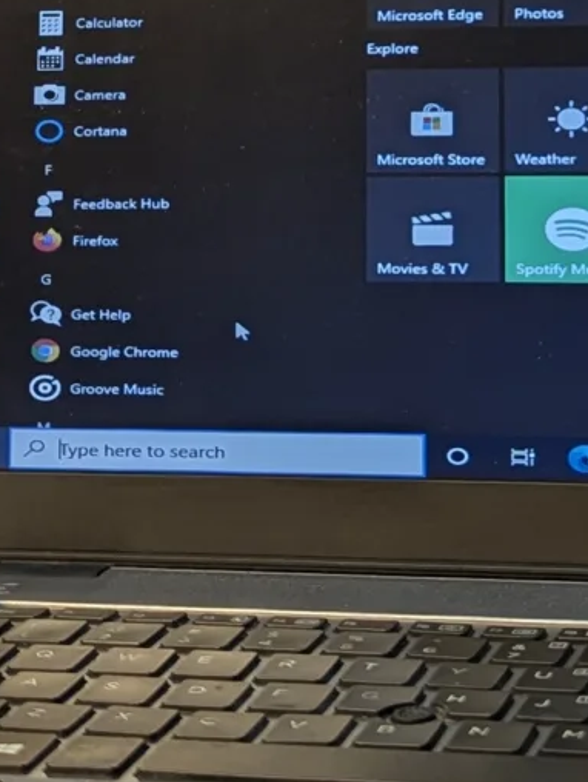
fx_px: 2736
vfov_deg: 15.6
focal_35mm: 121
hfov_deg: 12.2
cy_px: -194
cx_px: 485
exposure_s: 1/75
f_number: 1.85
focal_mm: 6.81
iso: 49
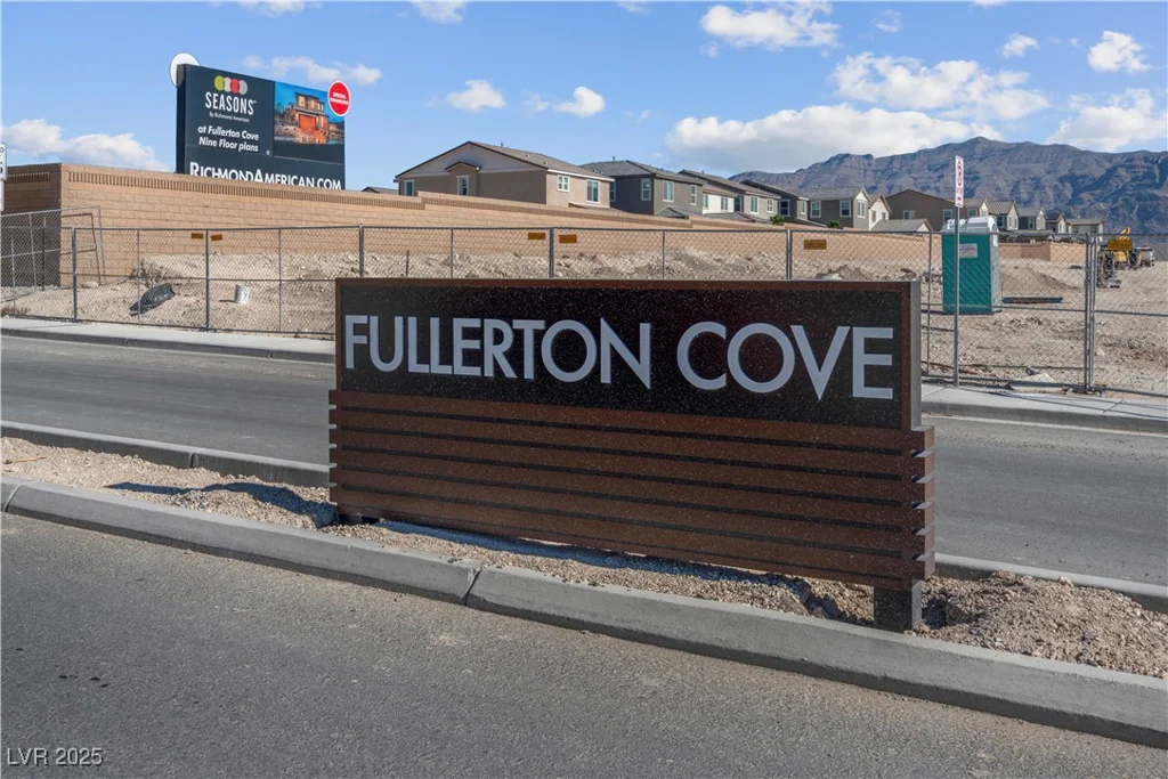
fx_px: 1136
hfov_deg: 54.4
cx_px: 584
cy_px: 390
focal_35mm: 35
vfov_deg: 37.9
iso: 100
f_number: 9
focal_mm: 35
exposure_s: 1/400
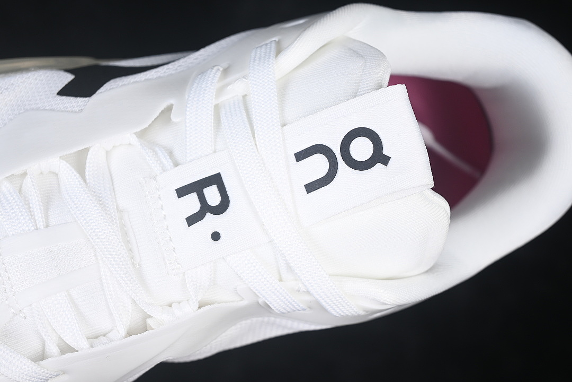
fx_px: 1192
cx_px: 286
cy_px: 191
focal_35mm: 75
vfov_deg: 18.2
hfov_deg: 27.0
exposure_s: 1/80
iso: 160
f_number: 7.1
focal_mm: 50
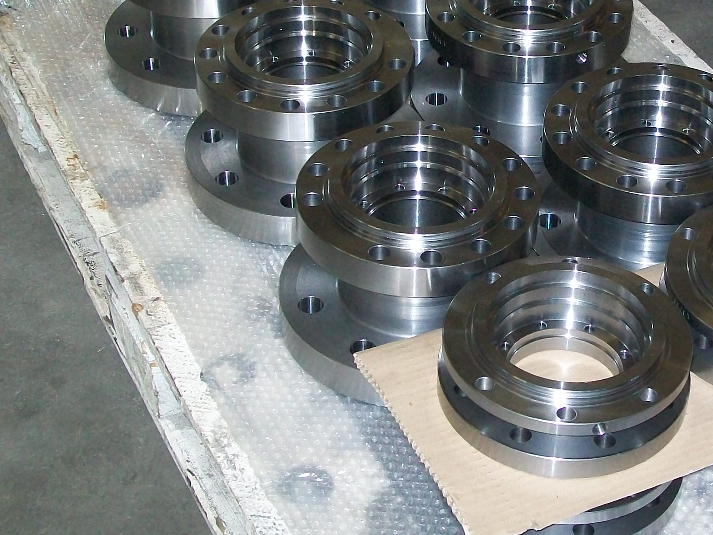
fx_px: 1689
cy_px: 168
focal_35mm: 82
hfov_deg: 23.7
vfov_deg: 17.9
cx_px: 497
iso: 160
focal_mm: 7.6
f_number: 3
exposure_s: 1/80
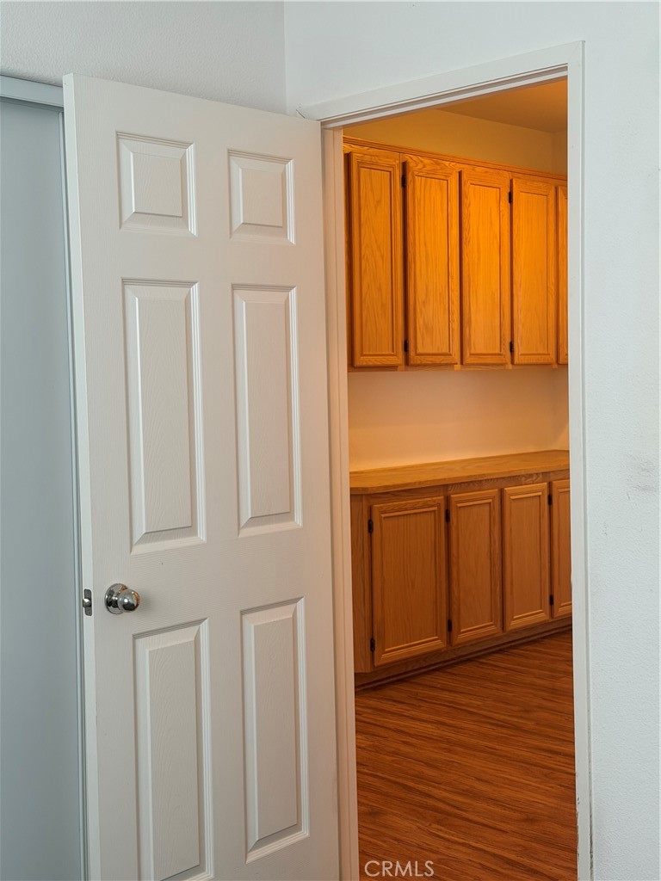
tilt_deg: -2.6
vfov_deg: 39.7
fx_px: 1222
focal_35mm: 48
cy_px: 440
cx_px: 330
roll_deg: +1.8
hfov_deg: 30.3
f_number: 1.78
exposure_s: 1/60
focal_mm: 6.76
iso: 160
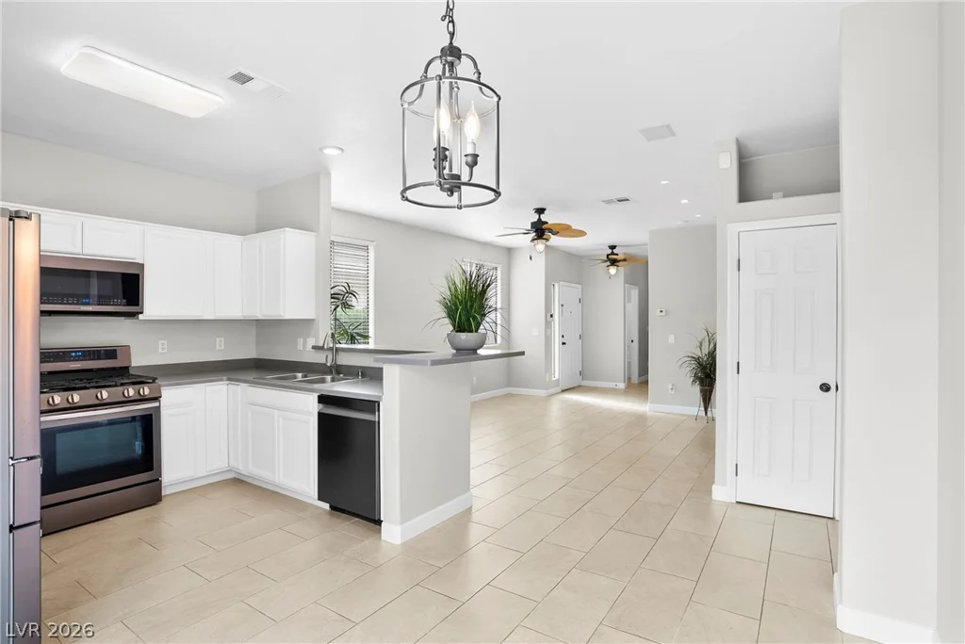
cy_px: 322
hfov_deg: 93.3
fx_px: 456
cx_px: 482
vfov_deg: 70.5
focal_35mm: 17
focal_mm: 17
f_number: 9
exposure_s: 1/10
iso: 800
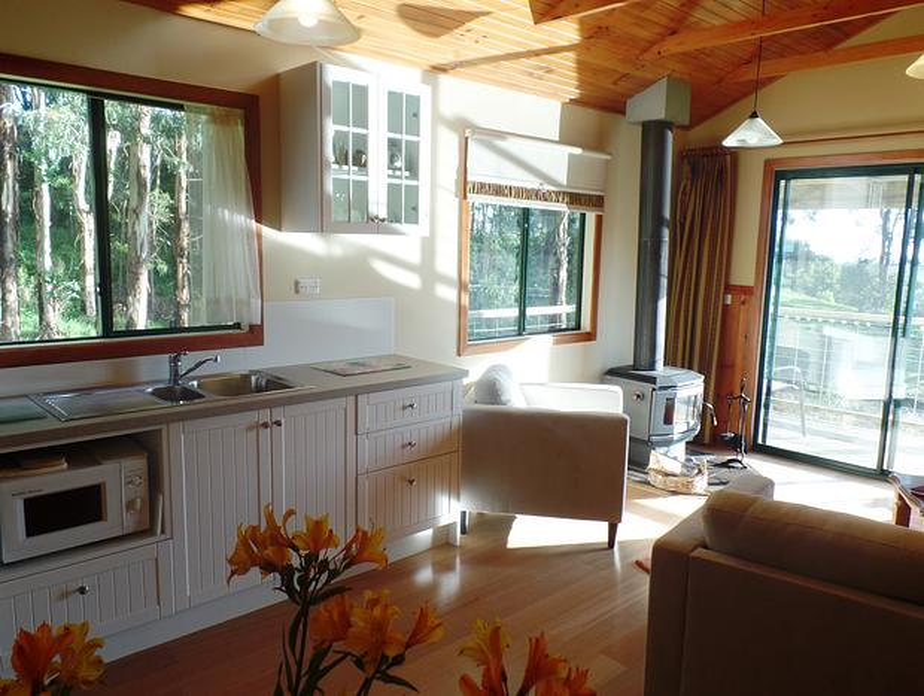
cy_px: 348
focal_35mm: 23
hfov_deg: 73.8
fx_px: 615
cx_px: 462
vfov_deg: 59.0
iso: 80
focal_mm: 4.1
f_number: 3.5
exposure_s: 1/45
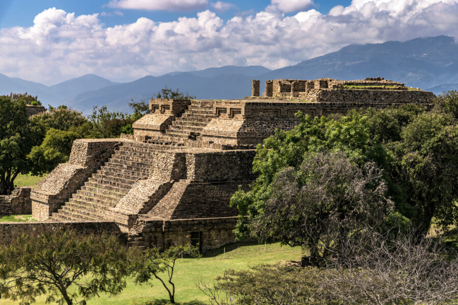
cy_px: 152
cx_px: 229
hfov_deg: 20.8
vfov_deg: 14.0
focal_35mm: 98
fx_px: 1247
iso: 64
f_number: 11
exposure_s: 1/100
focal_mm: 98
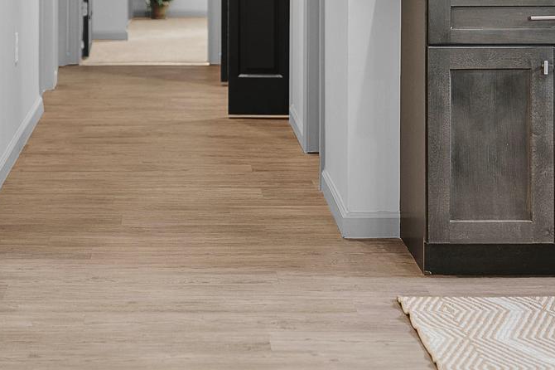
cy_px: -125
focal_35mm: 107
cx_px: 205
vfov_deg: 12.4
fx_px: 1649
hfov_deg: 19.1
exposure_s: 1/40
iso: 125
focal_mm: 35
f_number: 2
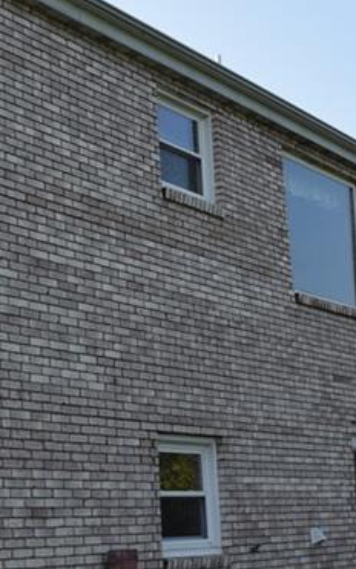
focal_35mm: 76
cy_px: 201
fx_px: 1179
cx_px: 295
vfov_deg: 27.0
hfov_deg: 17.0
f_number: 9
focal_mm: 18
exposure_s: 1/320
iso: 200
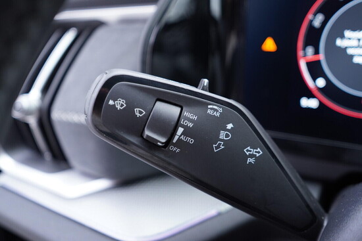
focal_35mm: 36
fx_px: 362
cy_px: 120
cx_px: 181
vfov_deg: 36.9
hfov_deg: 53.1
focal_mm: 24
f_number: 2.8
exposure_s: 1/40
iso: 400
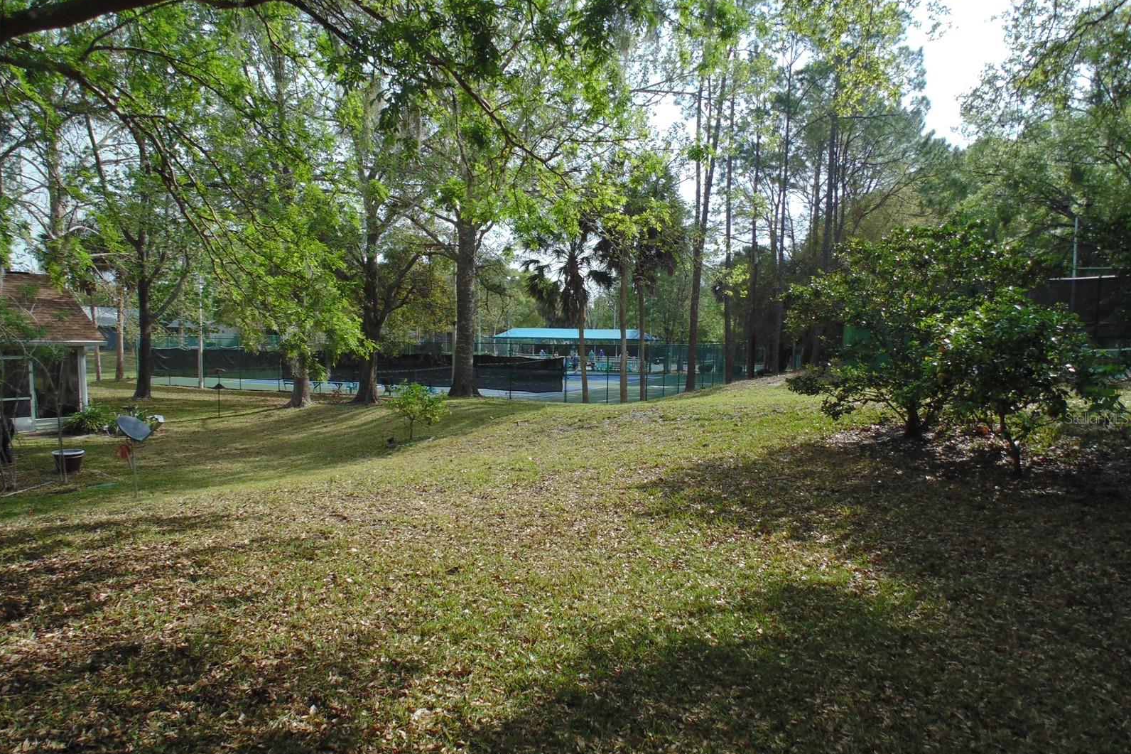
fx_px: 722
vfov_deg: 55.0
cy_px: 418
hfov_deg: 76.1
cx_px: 563
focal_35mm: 23
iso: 80
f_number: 3.1
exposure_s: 1/640
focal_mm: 4
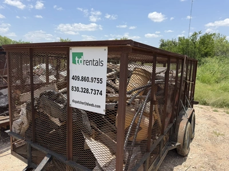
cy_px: 86
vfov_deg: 56.8
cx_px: 114
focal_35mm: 24
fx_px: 159
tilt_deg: -12.7
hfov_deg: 71.6
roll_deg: -1.0
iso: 80
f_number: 1.78
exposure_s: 1/3759
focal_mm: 6.76
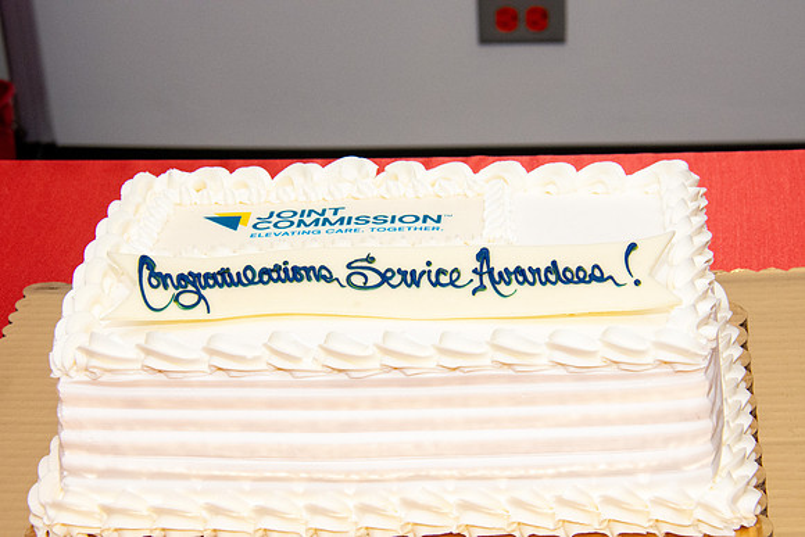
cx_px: 402
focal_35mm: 108
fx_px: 2415
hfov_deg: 18.9
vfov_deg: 12.7
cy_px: 268
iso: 5000
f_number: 11
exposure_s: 1/160
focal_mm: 72
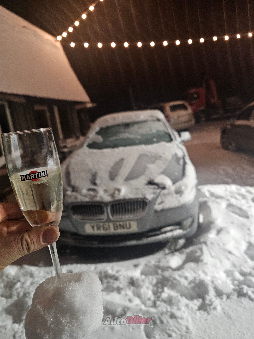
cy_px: 170
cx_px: 127
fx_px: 225
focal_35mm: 23
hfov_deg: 58.9
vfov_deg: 73.9
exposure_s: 1/25
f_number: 1.7
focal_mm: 6.3
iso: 640
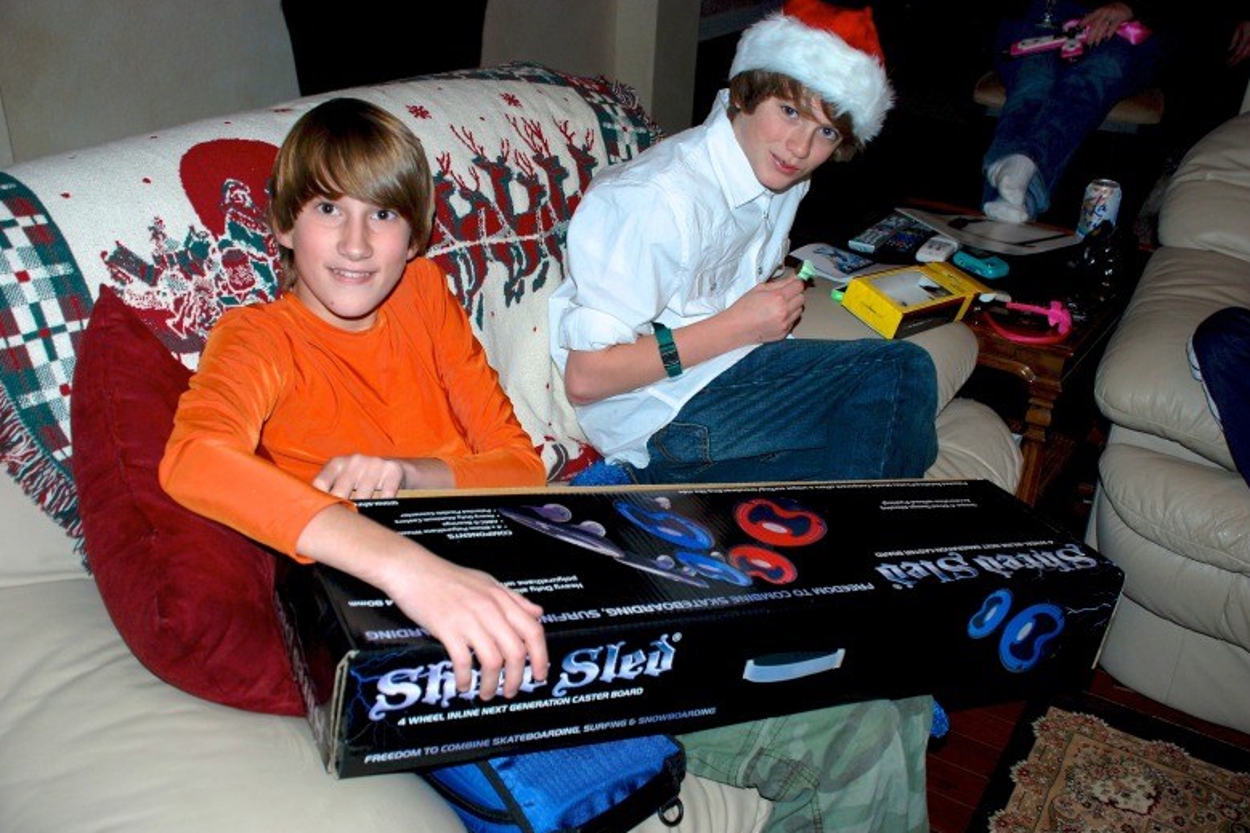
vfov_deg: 35.9
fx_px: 1284
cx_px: 623
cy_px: 423
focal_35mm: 37
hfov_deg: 51.9
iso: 200
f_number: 4
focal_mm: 24
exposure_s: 1/60
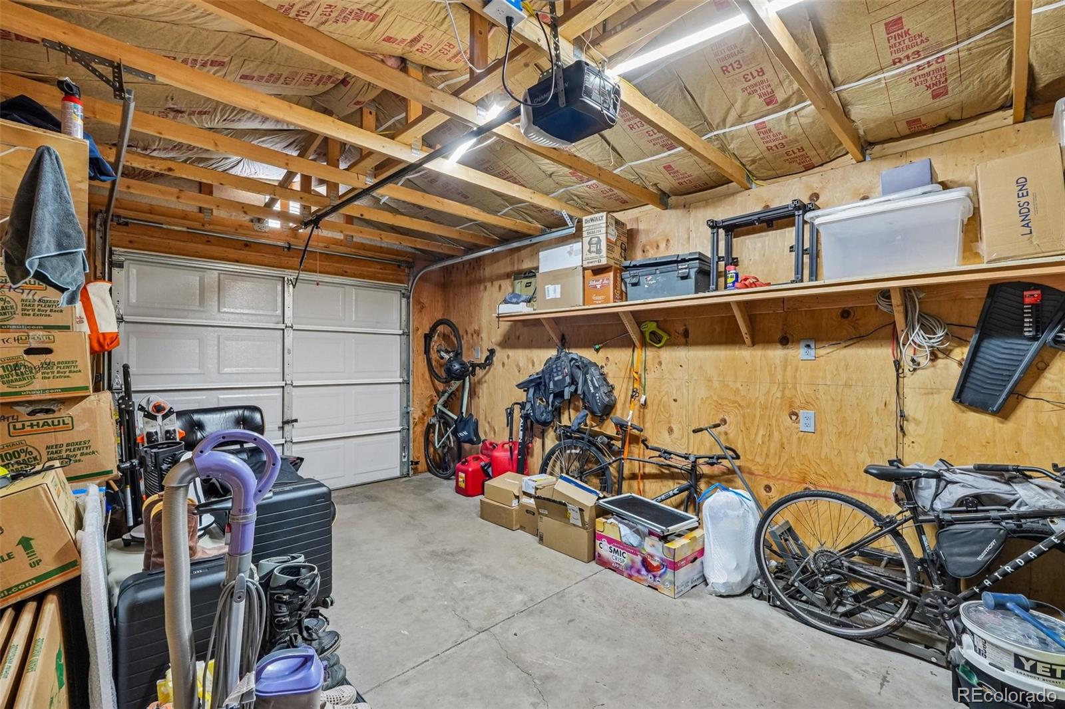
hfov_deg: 100.4
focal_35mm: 15
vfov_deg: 77.3
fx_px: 444
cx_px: 532
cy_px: 354
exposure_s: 1/6
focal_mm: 10
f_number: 8
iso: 800
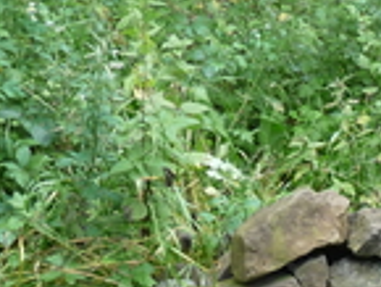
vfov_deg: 11.3
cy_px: 566
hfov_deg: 16.1
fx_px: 1311
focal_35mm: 119
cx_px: 418
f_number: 2.8
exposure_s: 1/80
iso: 100
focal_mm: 4.8
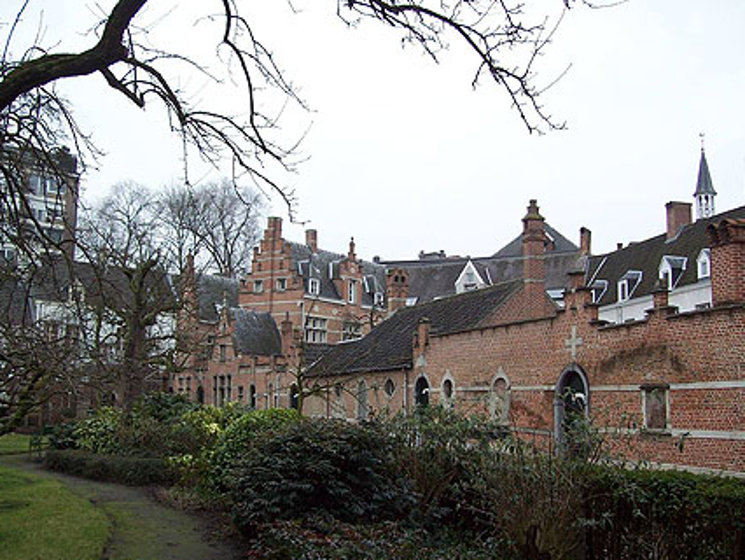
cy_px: 280
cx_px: 355
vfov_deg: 37.8
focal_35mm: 38
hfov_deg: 48.9
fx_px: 818
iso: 80
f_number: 2.7
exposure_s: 1/151
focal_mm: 6
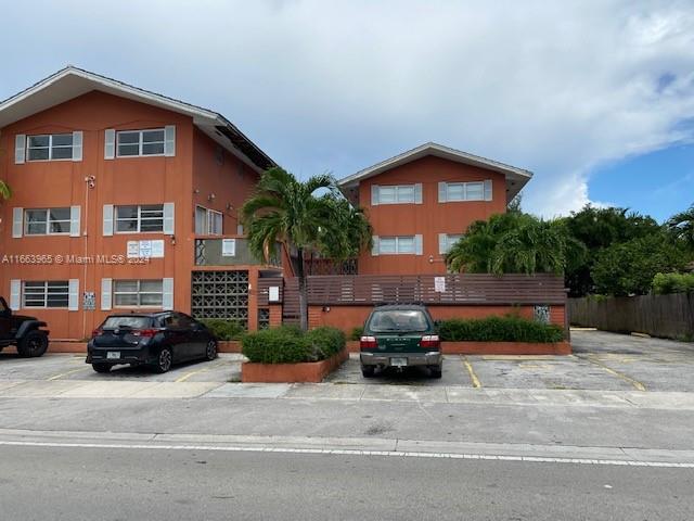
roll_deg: -0.3
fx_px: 521
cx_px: 347
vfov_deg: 53.1
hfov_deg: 67.3
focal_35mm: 26
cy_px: 260
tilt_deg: +3.6
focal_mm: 4.25
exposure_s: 1/3401
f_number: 1.8
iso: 32
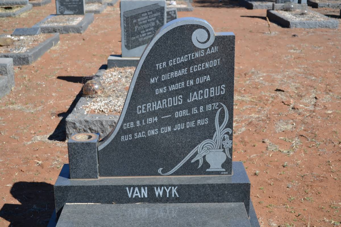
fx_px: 497
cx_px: 170
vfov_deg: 25.8
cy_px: 114
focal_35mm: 52
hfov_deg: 37.9
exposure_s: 1/125
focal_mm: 35
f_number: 5.6
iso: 110
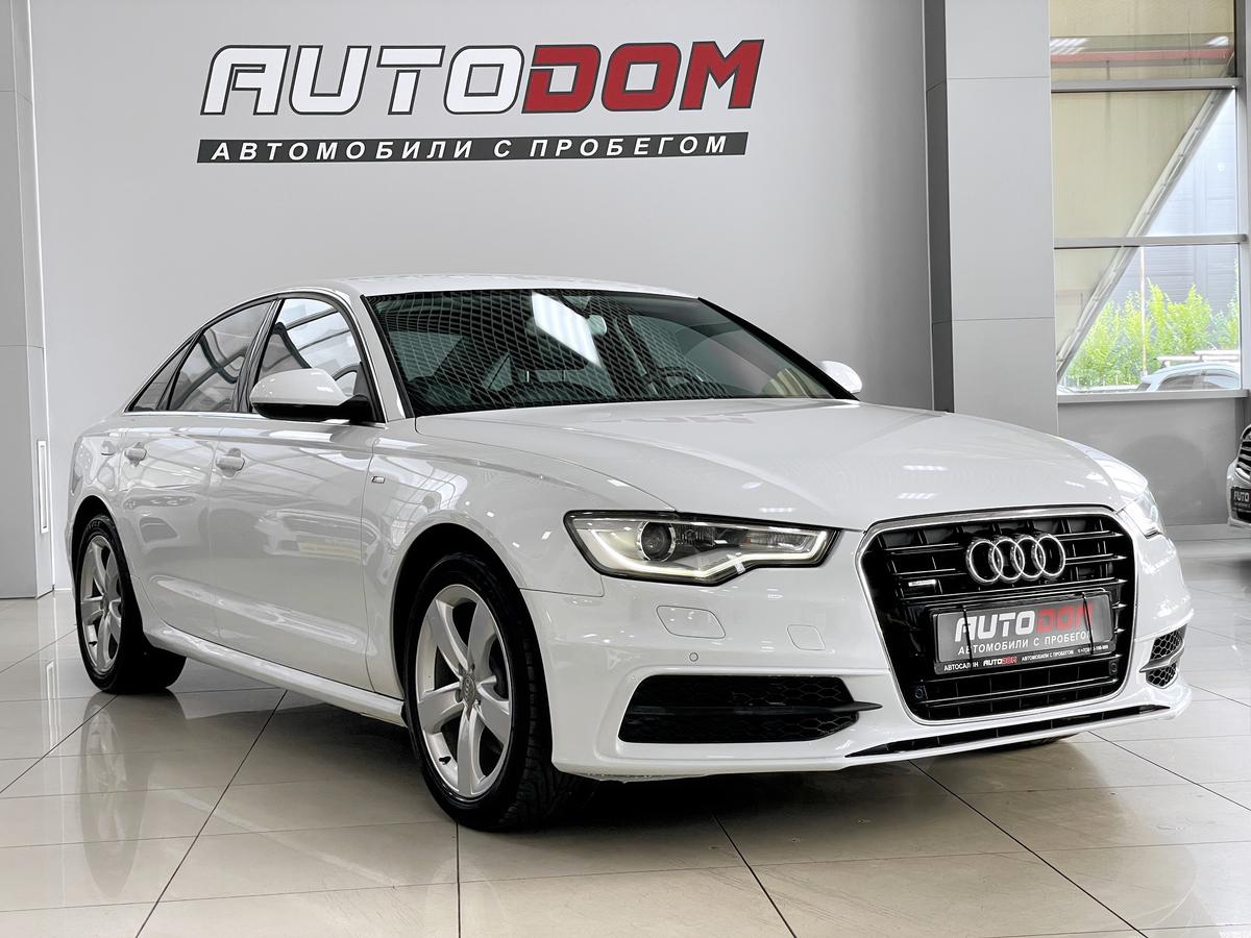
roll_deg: +2.2
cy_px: 469
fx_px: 1879
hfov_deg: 36.8
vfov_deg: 28.0
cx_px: 626
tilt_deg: -0.8
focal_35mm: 52
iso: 64
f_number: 2
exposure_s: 1/82
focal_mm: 6
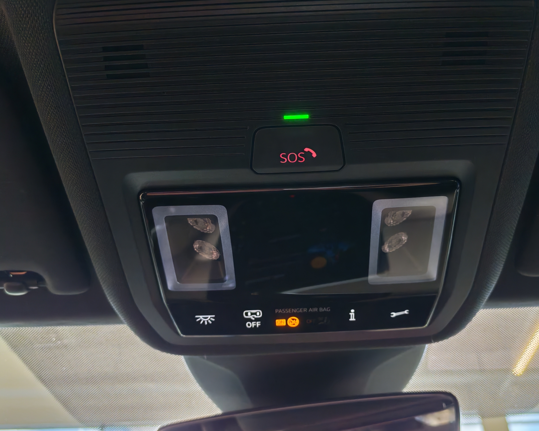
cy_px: 212
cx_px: 293
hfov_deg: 51.5
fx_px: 558
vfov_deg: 42.2
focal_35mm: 35
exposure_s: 1/100
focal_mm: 6.12
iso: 1000
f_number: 1.9
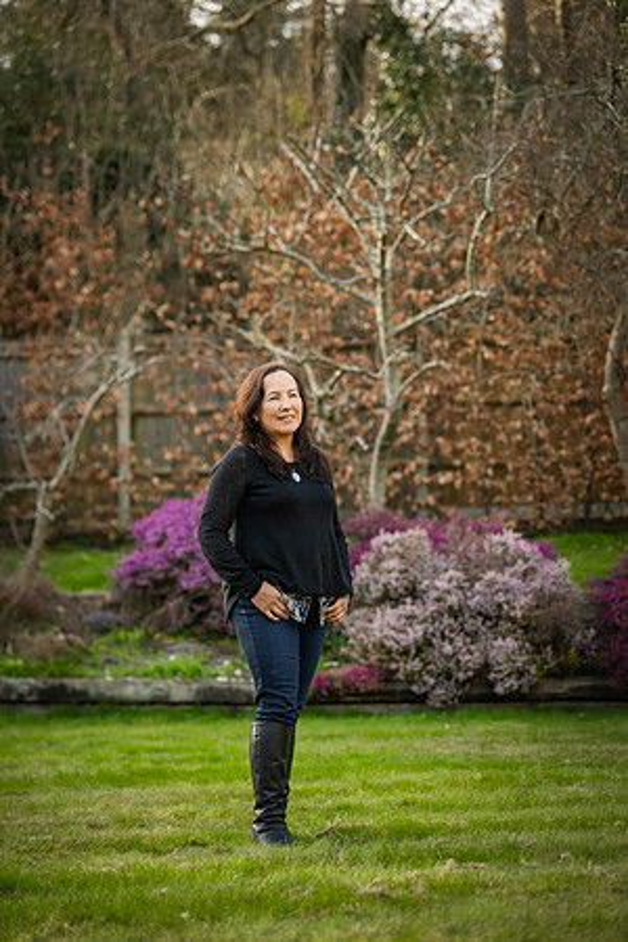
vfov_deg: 23.9
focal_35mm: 85
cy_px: 471
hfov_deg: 16.1
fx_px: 2224
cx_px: 314
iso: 320
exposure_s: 1/800
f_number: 2.7
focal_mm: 85
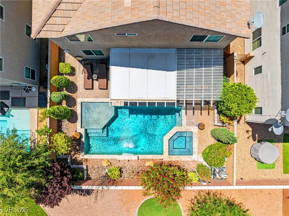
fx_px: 200
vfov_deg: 56.7
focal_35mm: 24
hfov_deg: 71.6
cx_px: 144
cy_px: 108
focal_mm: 12.29
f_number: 2.8
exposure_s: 1/500
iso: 150
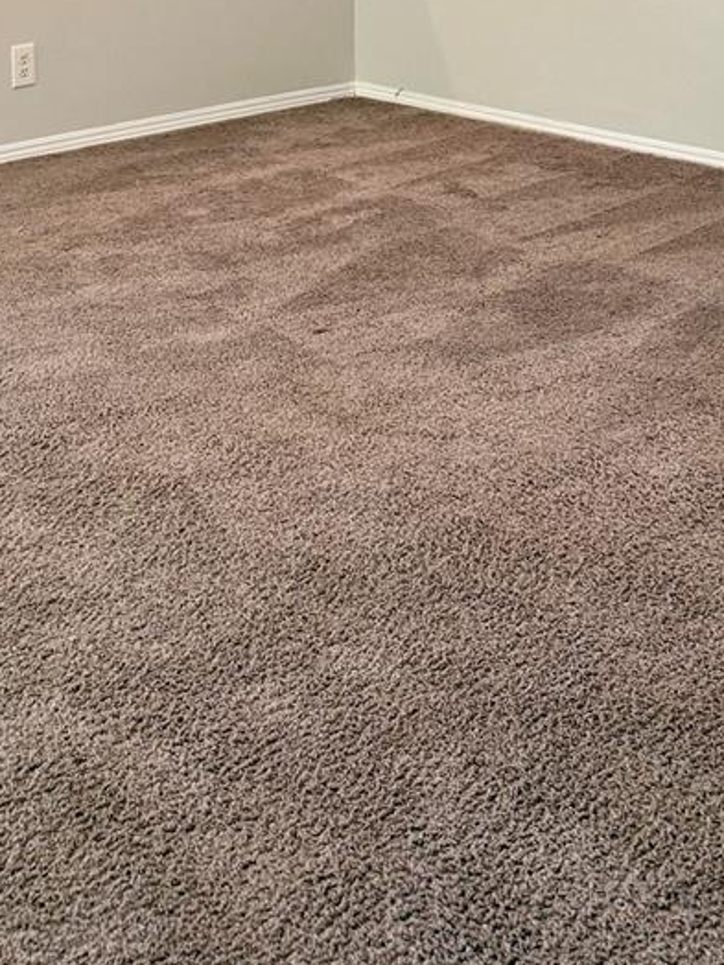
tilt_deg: -3.0
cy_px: -116
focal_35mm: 55
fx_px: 1534
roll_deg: -0.7
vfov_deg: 30.9
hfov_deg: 26.4
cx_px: 228
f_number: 1.78
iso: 250
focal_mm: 6.76
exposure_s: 1/120
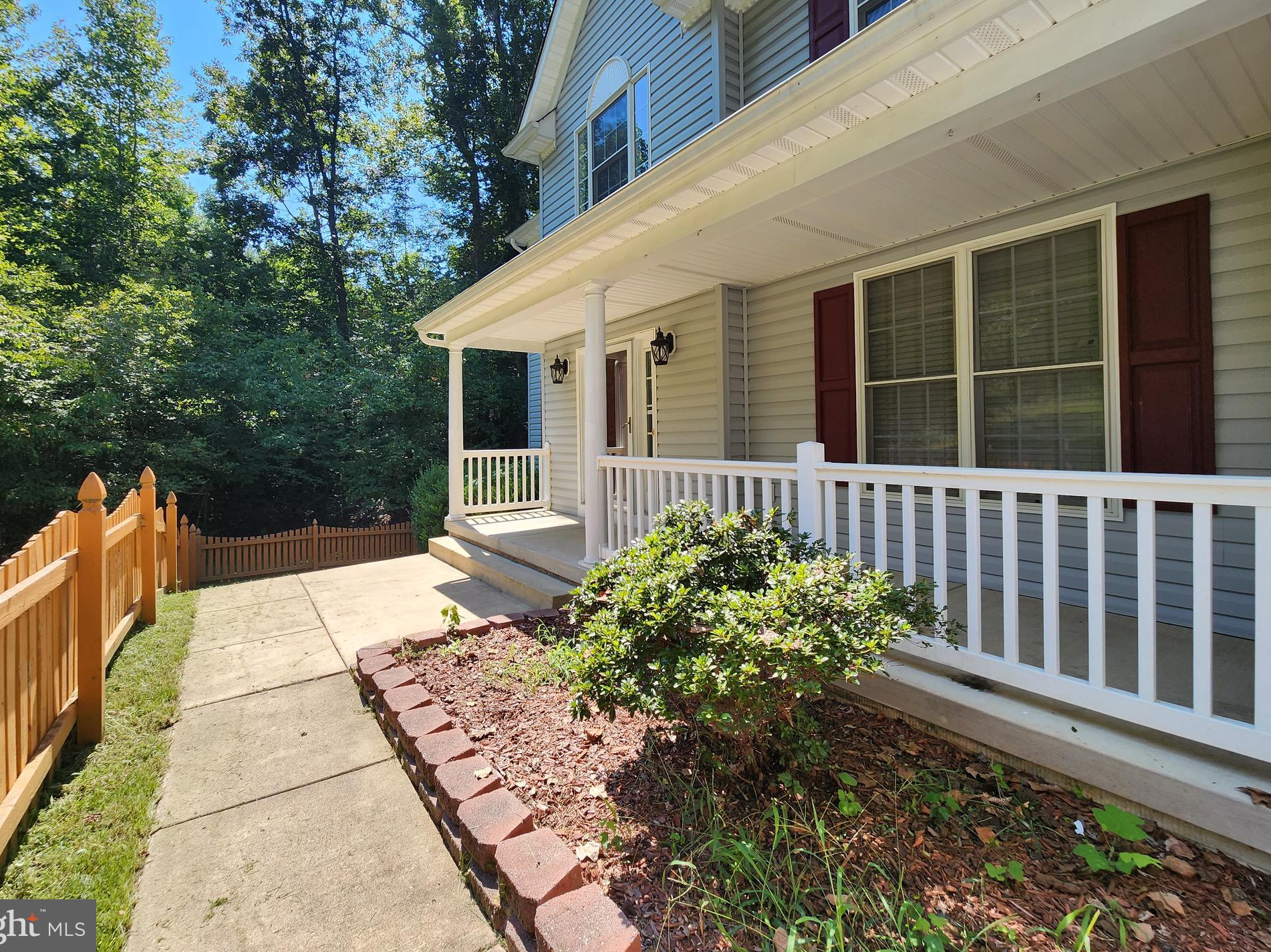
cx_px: 613
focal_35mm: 14
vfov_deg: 85.5
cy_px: 441
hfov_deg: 102.0
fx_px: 514
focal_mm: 2.2
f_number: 2.2
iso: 50
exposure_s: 1/784
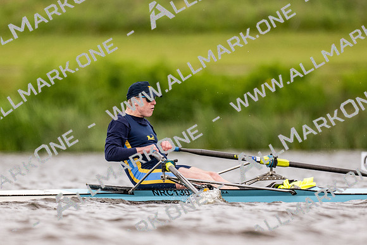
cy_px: 122
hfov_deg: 2.3
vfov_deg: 1.5
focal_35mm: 900
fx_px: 9169
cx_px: 184
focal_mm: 600
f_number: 4
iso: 900
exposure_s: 1/2500
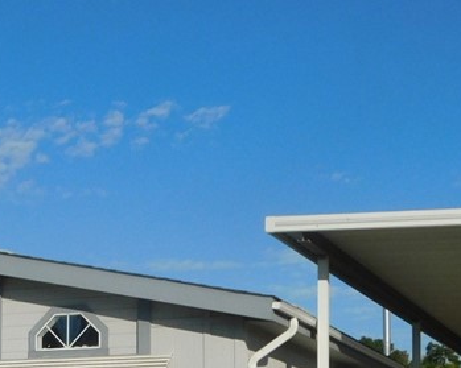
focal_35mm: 103
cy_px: 422
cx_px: 107
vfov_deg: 14.5
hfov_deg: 18.5
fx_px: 1405
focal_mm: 6.3
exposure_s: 1/640
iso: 125
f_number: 7
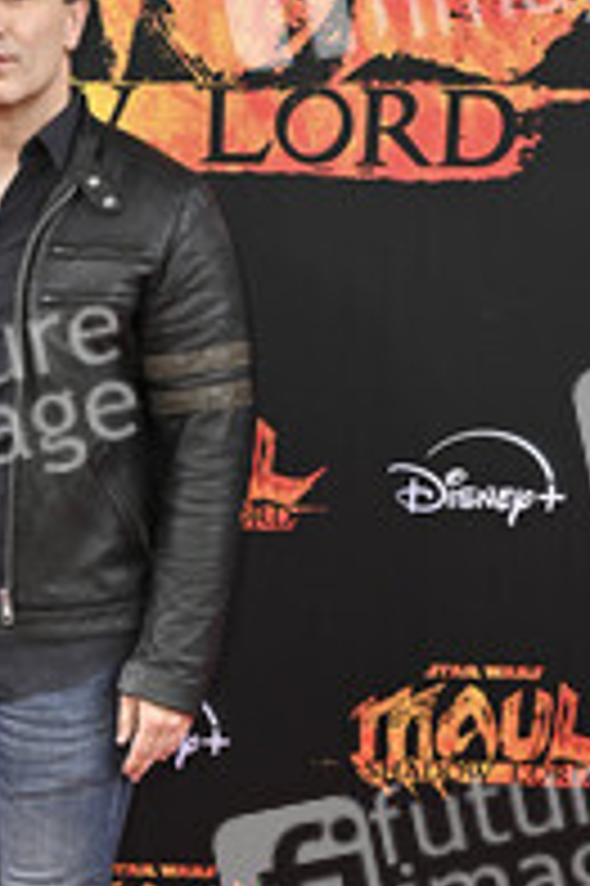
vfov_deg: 26.7
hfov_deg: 17.8
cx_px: 36
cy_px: 639
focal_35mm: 75
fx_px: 1847
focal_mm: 37
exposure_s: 1/320
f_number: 6.3
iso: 800
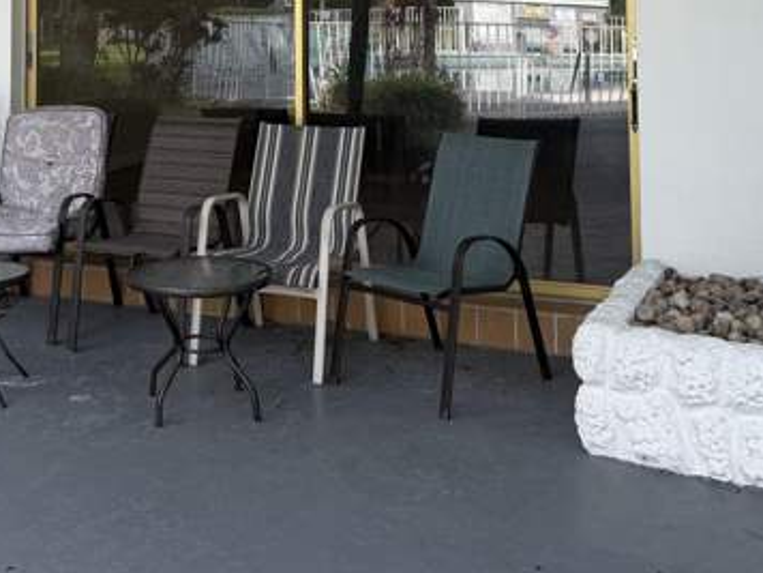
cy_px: -47
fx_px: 1190
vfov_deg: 25.2
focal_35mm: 54
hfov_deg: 35.0
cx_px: 214
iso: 80
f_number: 1.78
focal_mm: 6.76
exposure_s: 1/649
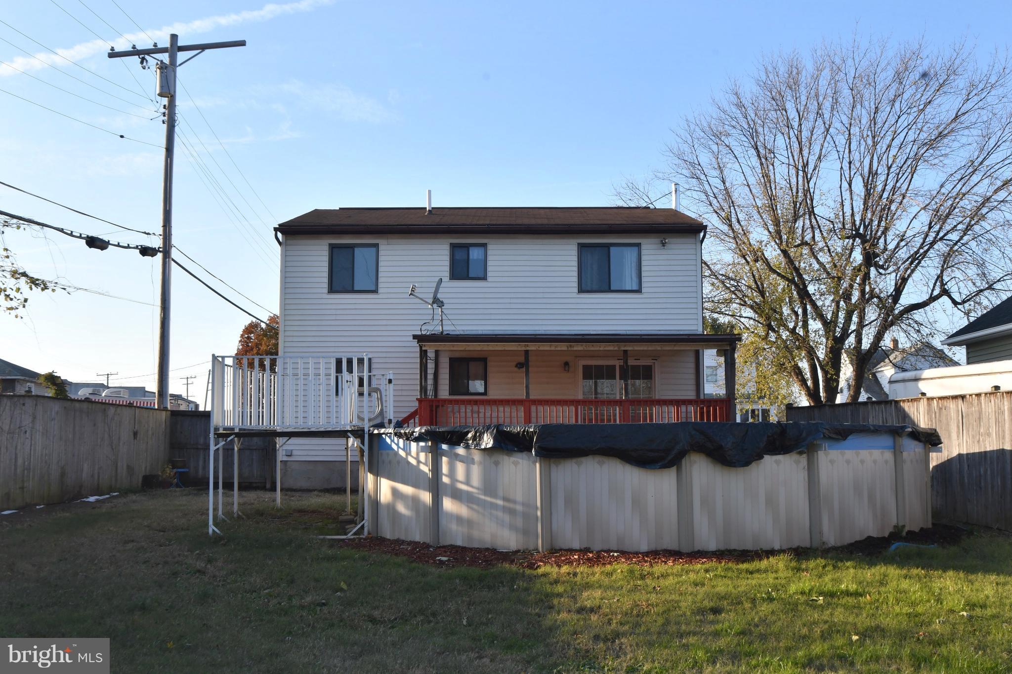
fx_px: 1012
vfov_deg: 36.9
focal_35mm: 36
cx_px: 506
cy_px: 337
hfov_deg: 53.1
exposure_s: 1/160
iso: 400
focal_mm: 24
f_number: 14
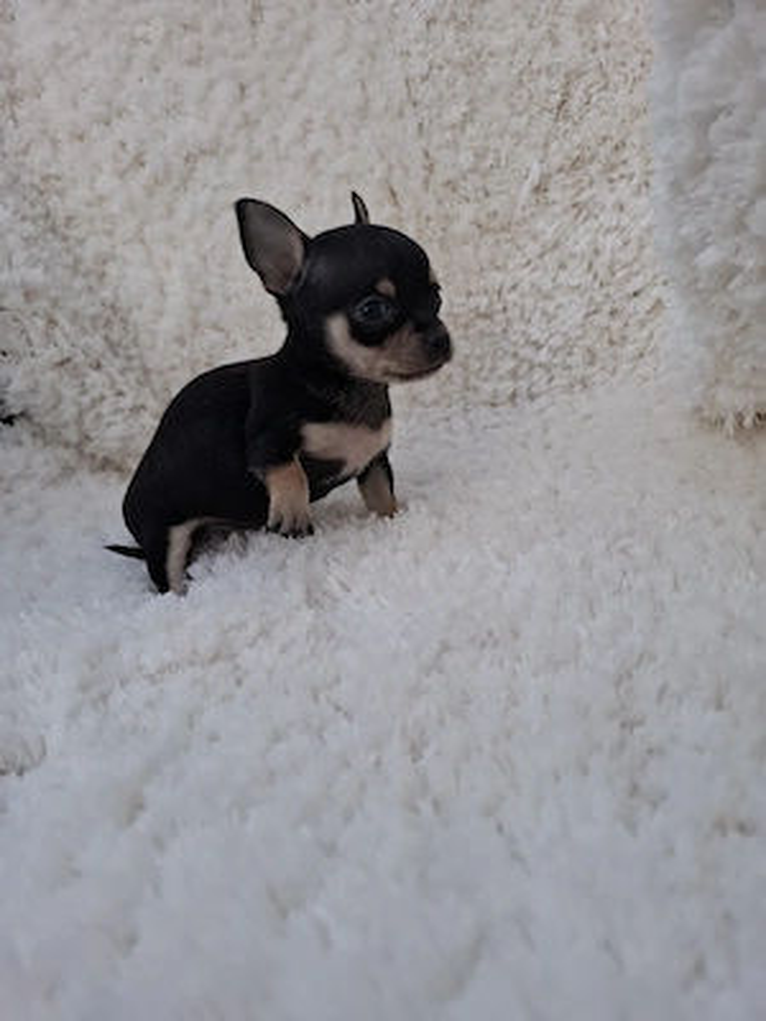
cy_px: 510
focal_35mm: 23
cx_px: 383
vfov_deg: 73.9
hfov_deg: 58.9
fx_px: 679
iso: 50
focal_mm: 5.54
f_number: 1.8
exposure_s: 1/100
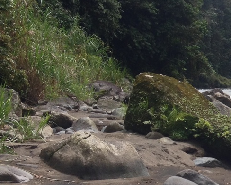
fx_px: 765
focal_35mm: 112
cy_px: 84
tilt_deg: -3.6
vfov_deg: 13.8
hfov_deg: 16.3
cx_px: 297
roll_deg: +0.6
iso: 50
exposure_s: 1/1004
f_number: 2.4
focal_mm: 4.28
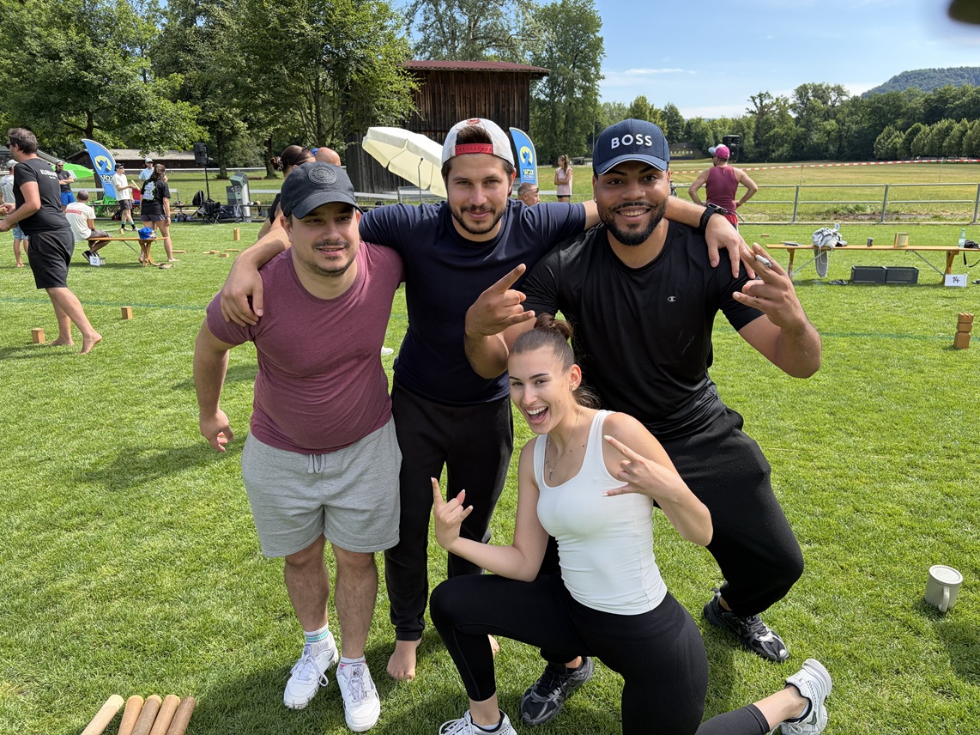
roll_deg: +1.5
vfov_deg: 53.0
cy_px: 368
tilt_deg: -15.1
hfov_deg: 67.3
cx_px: 490
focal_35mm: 26
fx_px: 736
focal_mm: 5.96
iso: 64
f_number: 1.6
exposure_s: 1/1667
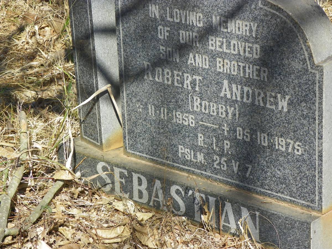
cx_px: 166
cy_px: 124
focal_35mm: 123
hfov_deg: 16.0
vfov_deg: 12.0
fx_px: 1180
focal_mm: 21.9
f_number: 4
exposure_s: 1/250
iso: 64
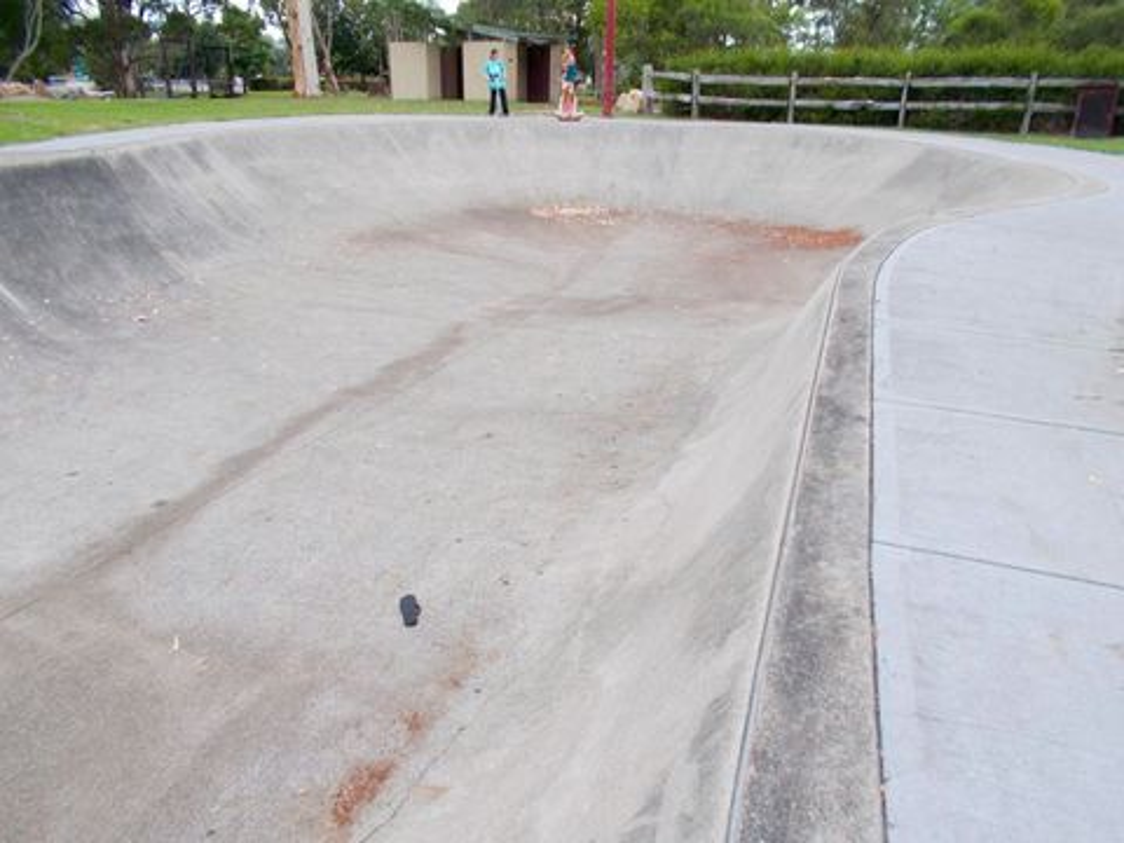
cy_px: 422
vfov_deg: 53.1
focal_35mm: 26
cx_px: 562
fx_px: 844
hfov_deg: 67.3
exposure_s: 1/25
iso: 125
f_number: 3.2
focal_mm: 4.6
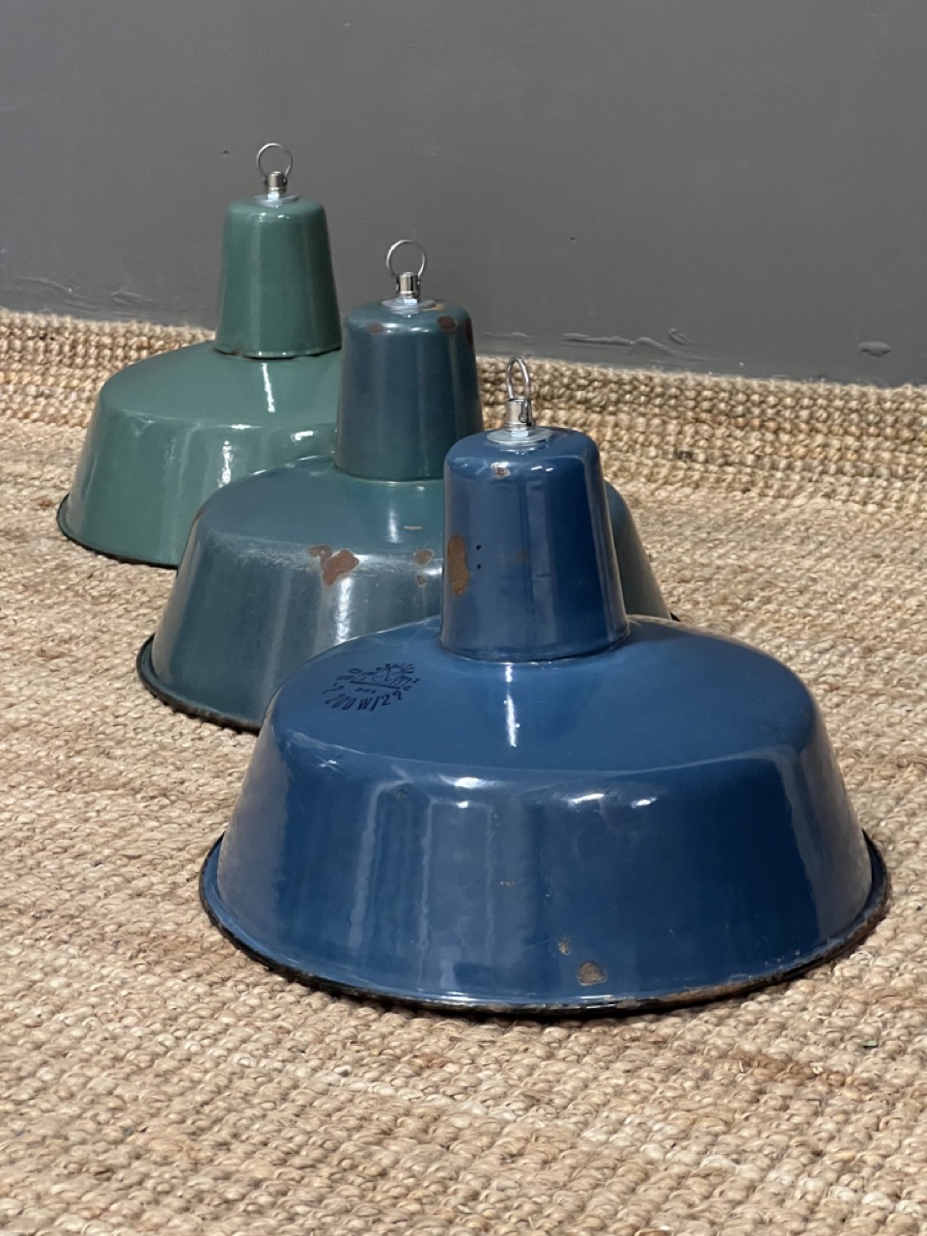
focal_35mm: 77
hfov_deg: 19.1
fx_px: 2749
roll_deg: +1.7
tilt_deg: -15.8
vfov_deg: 25.3
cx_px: 464
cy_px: 618
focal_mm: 9
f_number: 2.8
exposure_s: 1/34
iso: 800
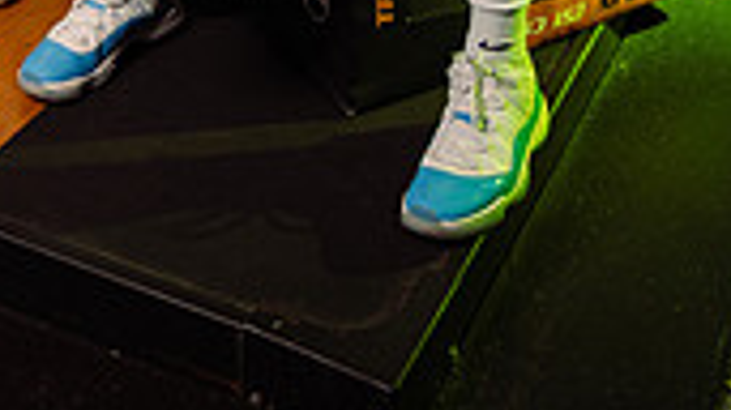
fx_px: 1550
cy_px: -504
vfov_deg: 12.5
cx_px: 222
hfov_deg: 26.3
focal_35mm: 80
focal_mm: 29
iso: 80
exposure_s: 1/250
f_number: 6.3
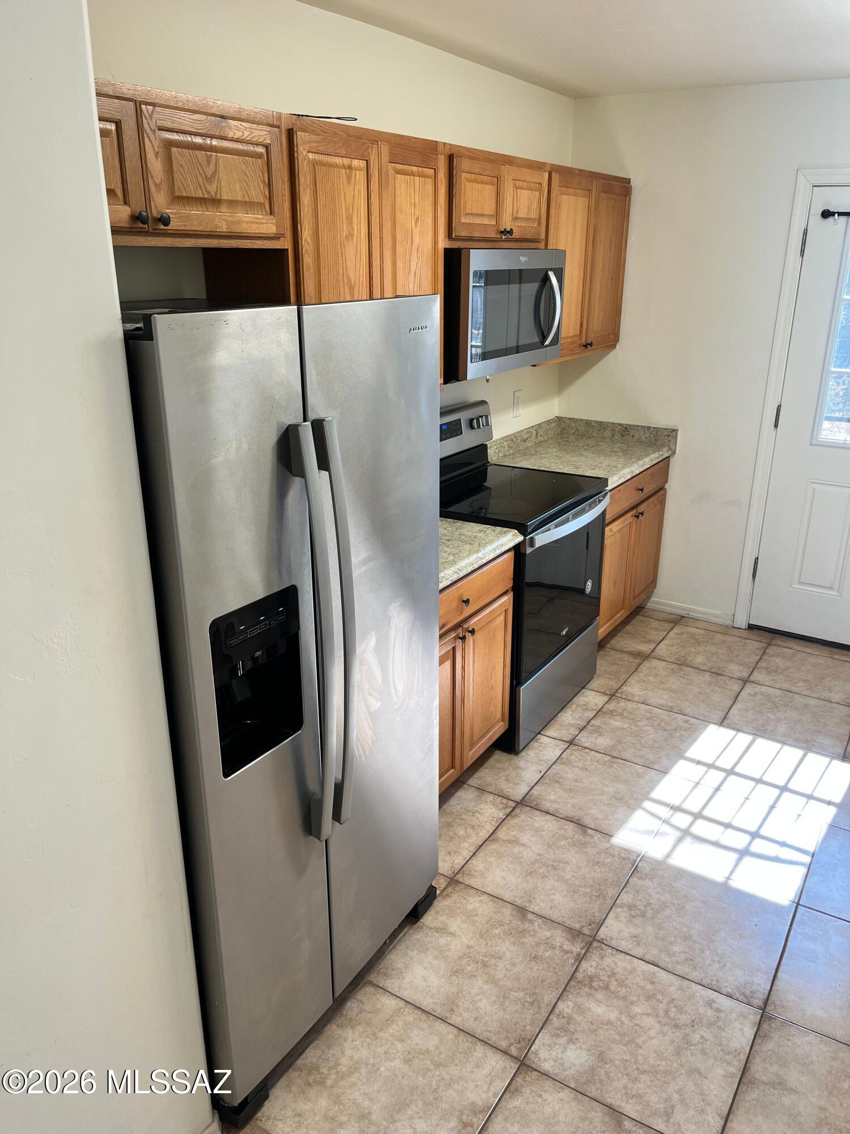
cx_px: 425
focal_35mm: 26
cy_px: 567
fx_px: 851
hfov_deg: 53.1
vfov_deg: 67.3
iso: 64
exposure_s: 1/60
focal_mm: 5.1
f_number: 1.6
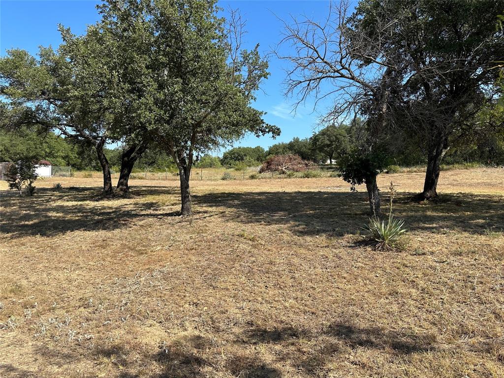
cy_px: 189
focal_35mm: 24
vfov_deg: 56.8
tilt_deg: -2.5
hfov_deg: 71.6
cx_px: 252
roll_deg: -3.2
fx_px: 349
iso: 80
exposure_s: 1/3058
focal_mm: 6.86
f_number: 1.78
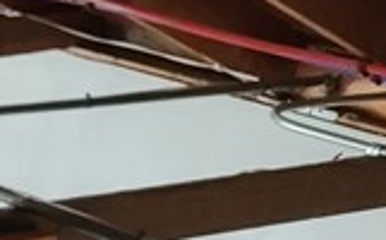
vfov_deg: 7.5
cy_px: 406
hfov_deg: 10.3
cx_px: -614
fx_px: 1775
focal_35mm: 169
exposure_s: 1/24
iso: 640
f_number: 1.8
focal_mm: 7
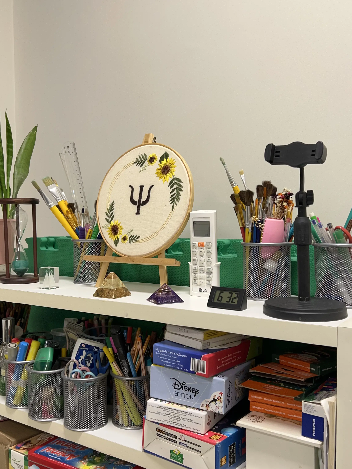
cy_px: 269
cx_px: 159
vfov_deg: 56.6
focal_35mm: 32
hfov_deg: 44.1
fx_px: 434
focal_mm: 5.7
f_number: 1.5
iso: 80
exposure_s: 1/60
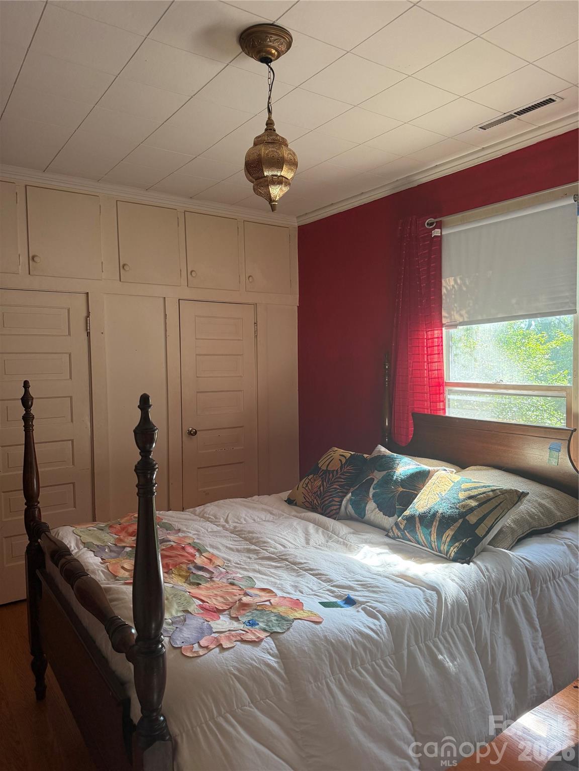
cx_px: 290
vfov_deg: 71.6
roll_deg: +1.6
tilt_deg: -1.9
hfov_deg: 56.8
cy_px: 386
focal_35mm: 24
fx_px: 535
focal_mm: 6.76
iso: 200
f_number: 1.78
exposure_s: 1/129
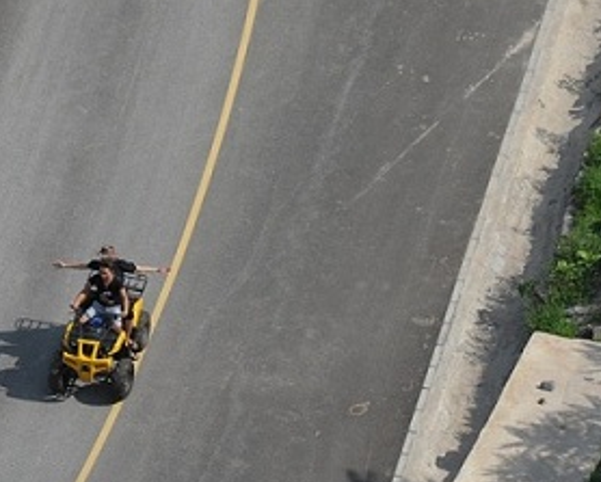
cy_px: 287
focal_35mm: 825
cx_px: -143
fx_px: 14690
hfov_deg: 2.3
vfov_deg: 1.9
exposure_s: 1/500
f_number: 11
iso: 500
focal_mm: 300
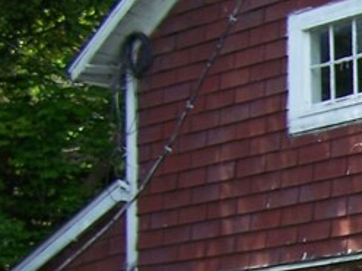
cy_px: 329
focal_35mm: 157
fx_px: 1642
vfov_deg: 9.3
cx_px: 714
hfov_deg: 11.4
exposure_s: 1/250
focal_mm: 6.3
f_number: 2.8
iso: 64
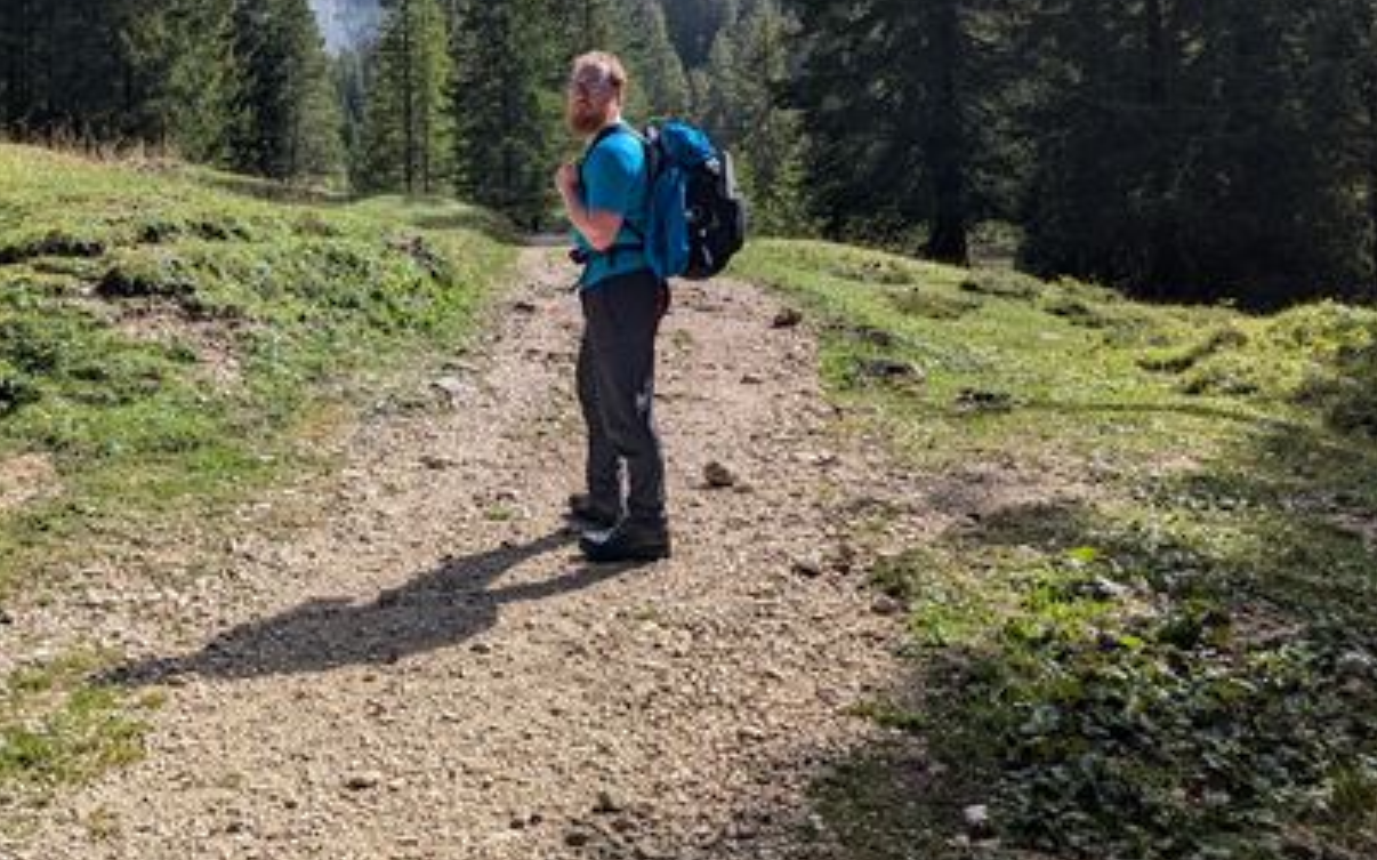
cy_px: 171
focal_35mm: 38
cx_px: 476
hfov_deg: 50.8
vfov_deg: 32.6
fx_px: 1426
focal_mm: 6.81
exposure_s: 1/1397
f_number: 1.85
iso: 43
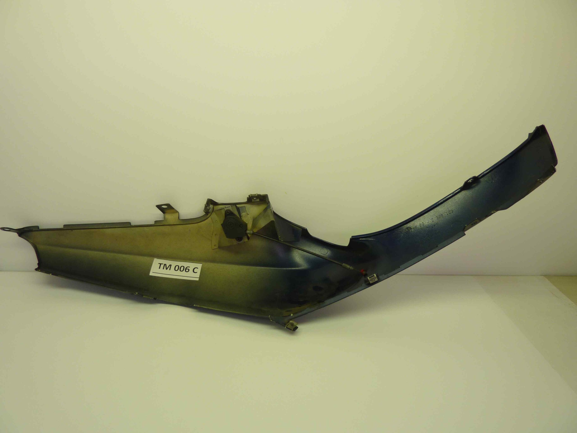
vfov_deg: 54.9
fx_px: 417
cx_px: 288
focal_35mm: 25
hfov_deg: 69.4
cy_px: 216
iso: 80
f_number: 3.3
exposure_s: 1/50
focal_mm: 4.1
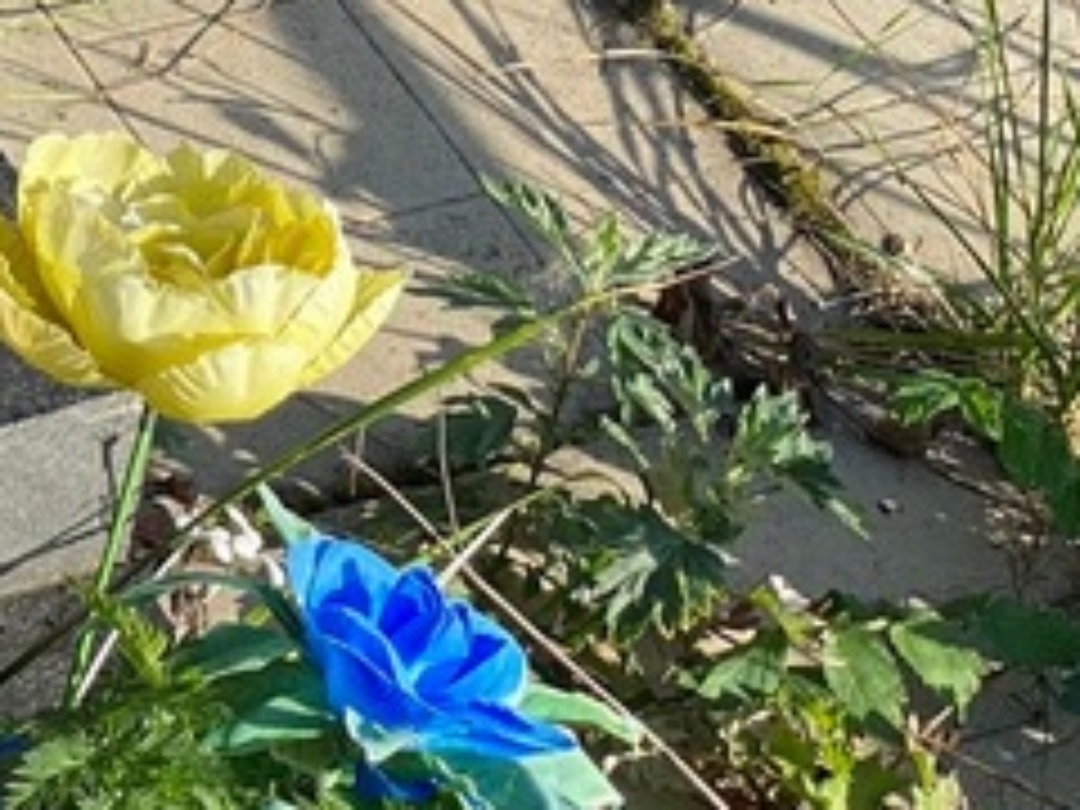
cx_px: -374
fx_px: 5398
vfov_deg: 8.4
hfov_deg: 11.1
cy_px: -310
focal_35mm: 173
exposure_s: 1/489
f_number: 2
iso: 20
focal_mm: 6
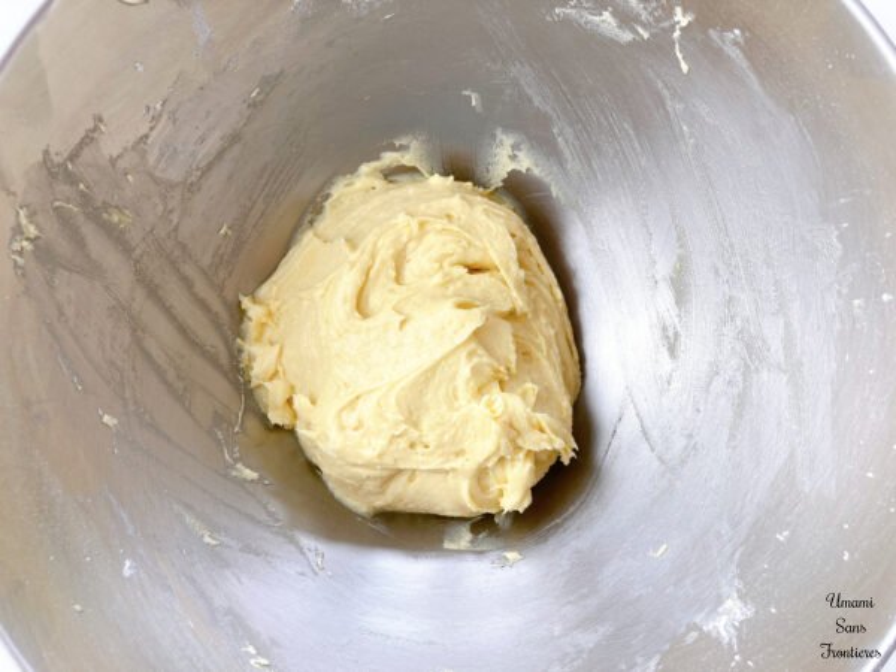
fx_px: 725
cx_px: 448
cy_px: 336
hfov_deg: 63.4
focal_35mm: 28
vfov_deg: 49.7
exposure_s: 1/100
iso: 25
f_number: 1.8
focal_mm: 3.99
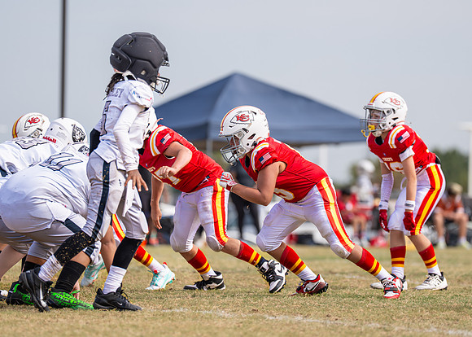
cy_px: 180
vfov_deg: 4.9
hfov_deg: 6.8
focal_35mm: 295
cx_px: 262
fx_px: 3950
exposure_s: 1/3200
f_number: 2.8
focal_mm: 200
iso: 160
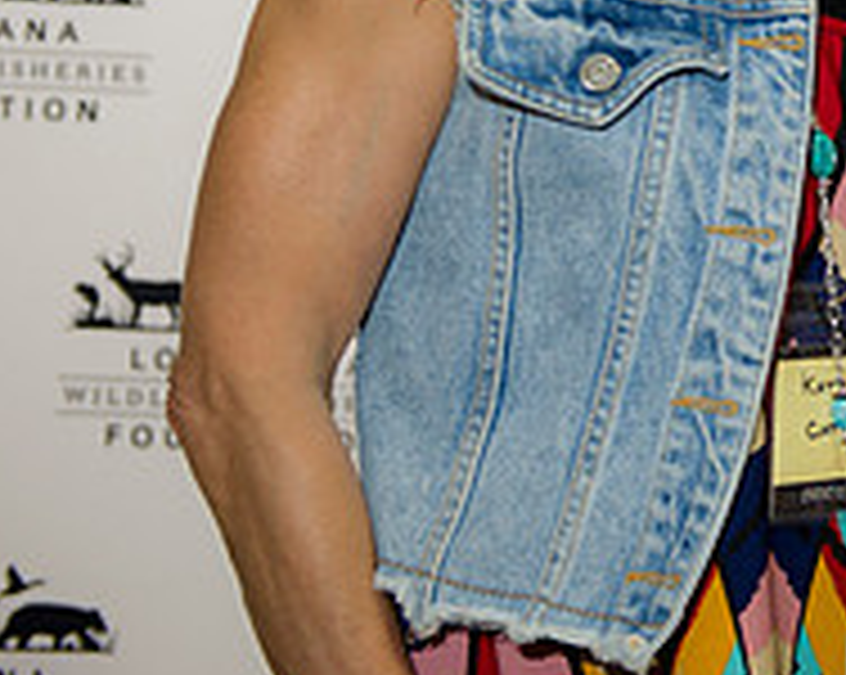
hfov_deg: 13.2
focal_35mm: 139
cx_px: 1215
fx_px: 3477
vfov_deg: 10.9
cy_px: -162
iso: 800
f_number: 3.5
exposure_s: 1/125
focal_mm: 48
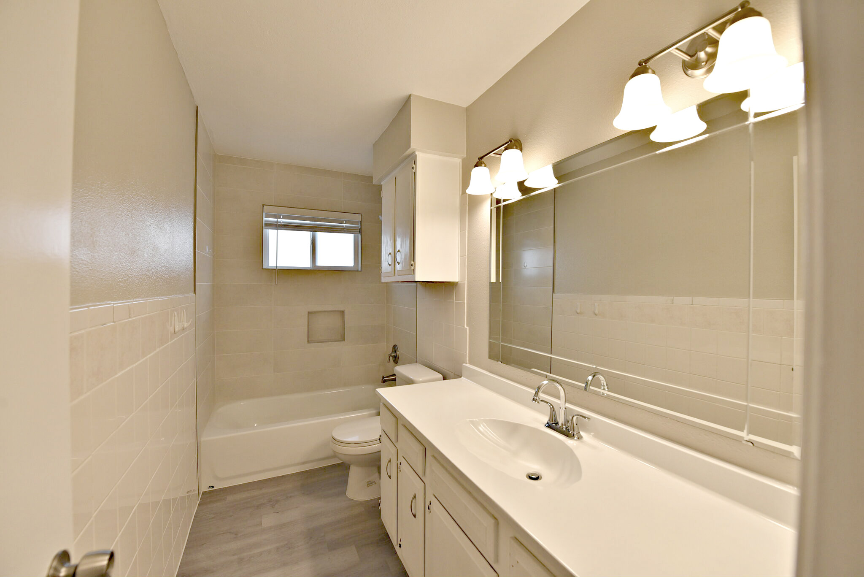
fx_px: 336
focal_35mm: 14
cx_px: 432
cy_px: 288
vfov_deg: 81.3
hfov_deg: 104.2
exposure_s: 1/125
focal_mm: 14
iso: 400
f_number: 5.6
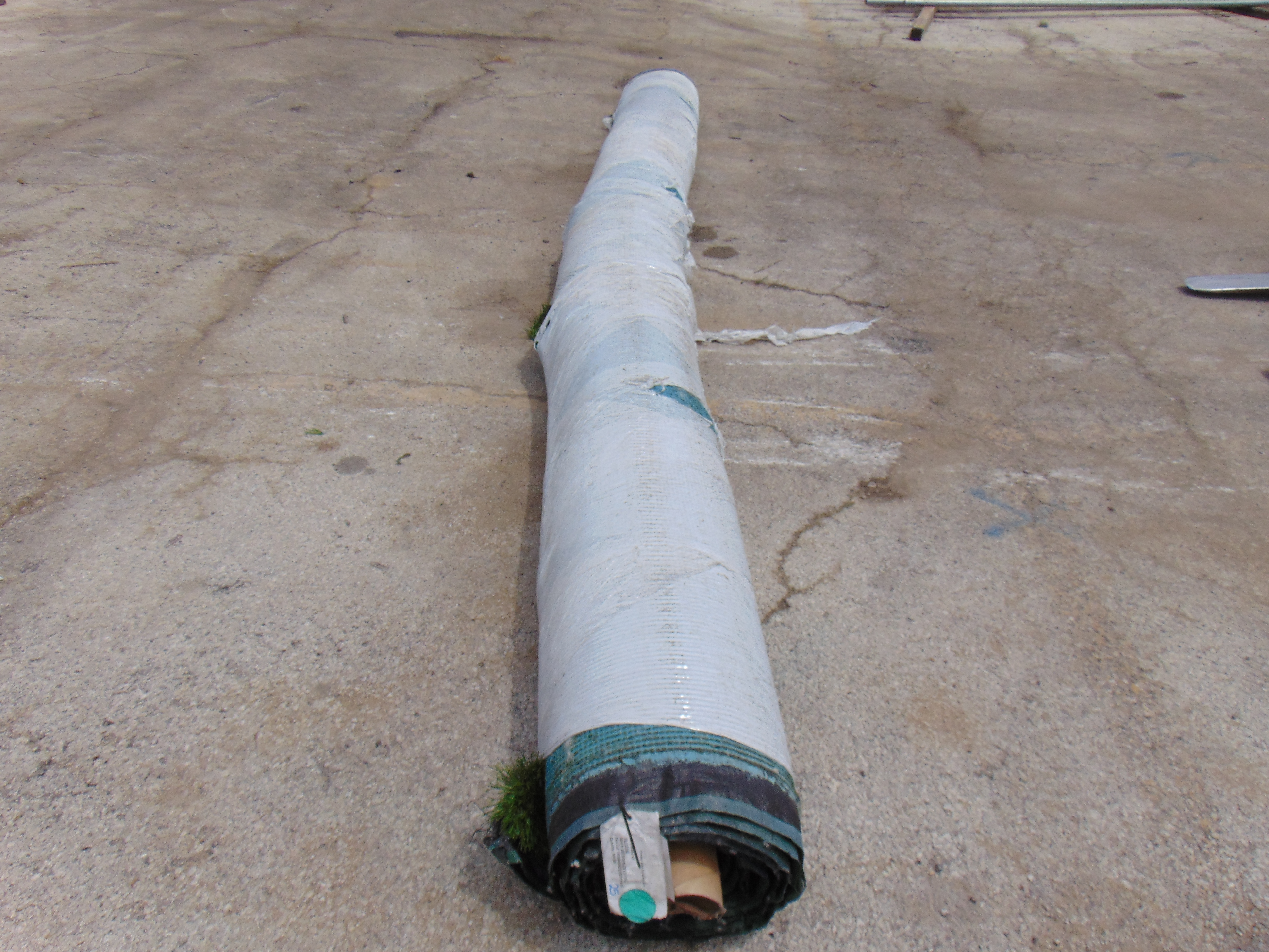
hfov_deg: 69.4
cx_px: 634
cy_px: 476
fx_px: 916
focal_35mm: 25
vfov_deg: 54.9
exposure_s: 1/500
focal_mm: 4.5
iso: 80
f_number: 7.7
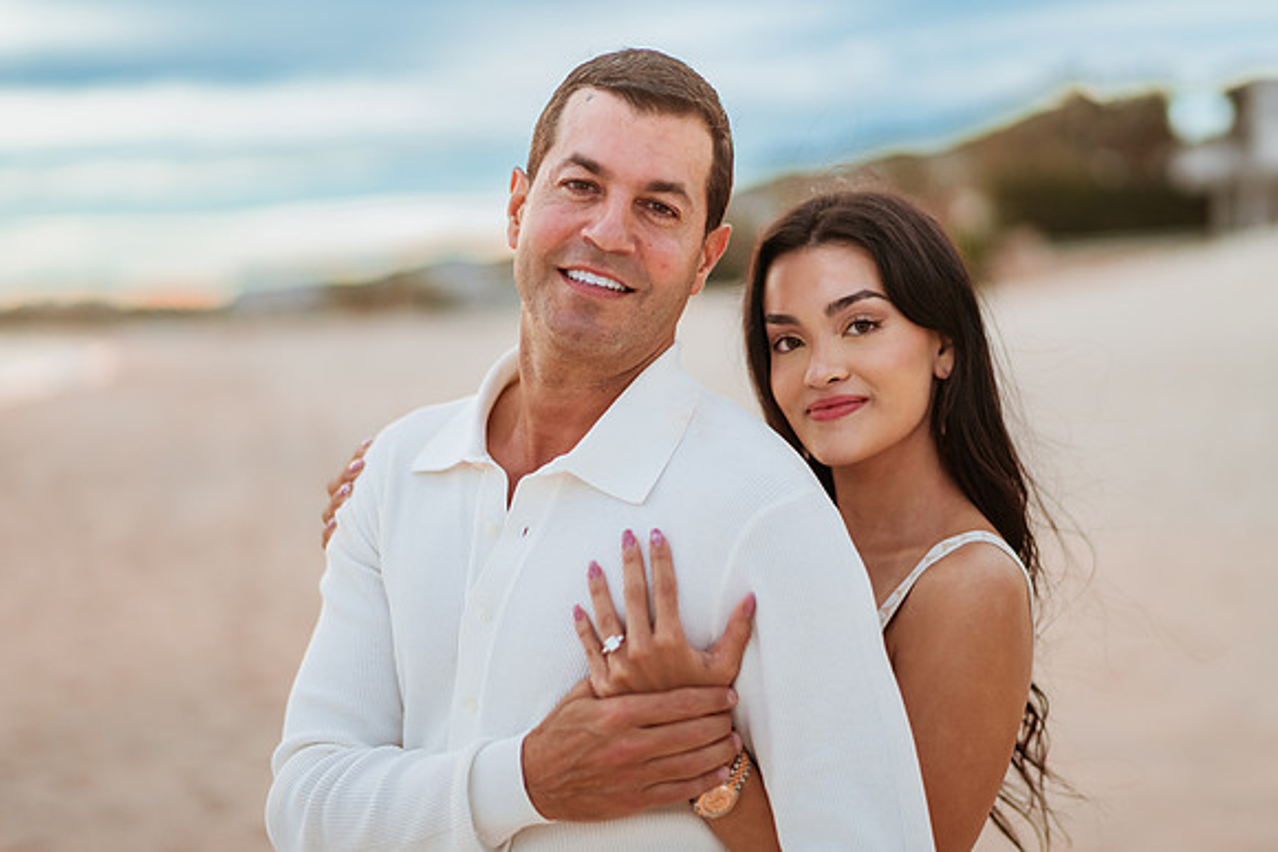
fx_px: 2110
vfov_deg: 22.8
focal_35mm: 59
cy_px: 436
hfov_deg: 33.7
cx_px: 654
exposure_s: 1/6400
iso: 250
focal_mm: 58
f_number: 1.4
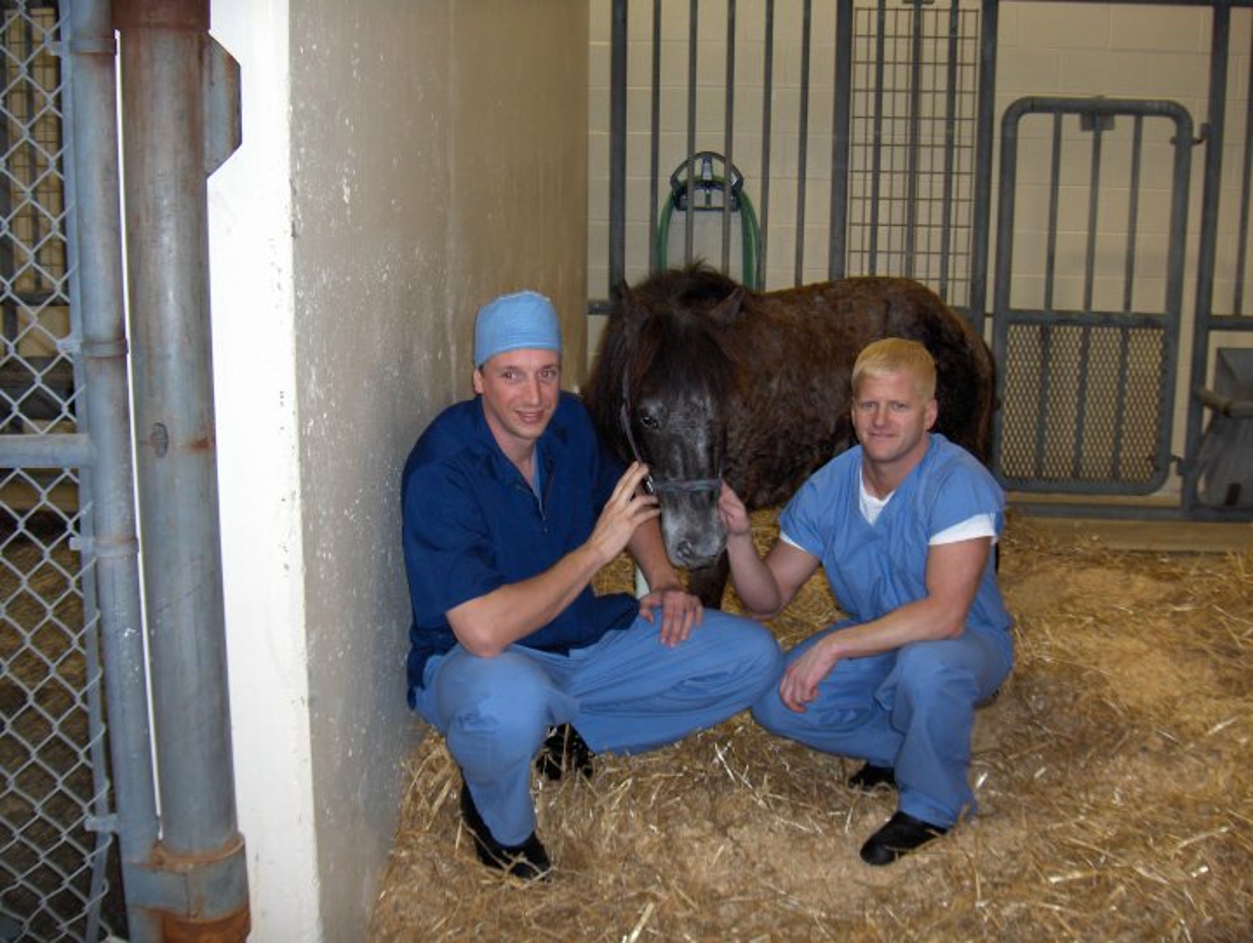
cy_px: 472
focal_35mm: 39
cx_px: 626
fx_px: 1414
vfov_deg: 36.9
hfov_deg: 47.8
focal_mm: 8
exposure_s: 1/60
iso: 100
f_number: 2.8
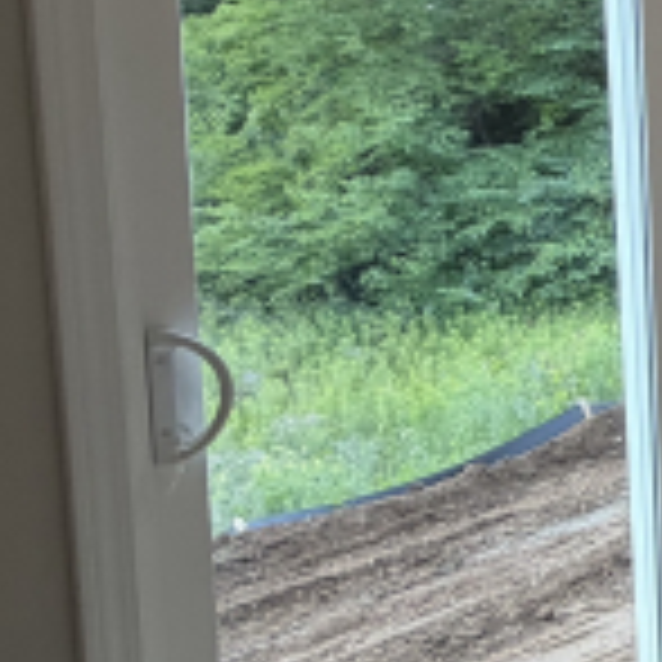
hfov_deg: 17.1
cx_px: 1448
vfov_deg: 29.7
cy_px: 117
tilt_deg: -2.8
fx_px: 1212
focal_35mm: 56
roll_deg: +0.8
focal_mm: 2.22
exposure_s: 1/120
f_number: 2.2
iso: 100
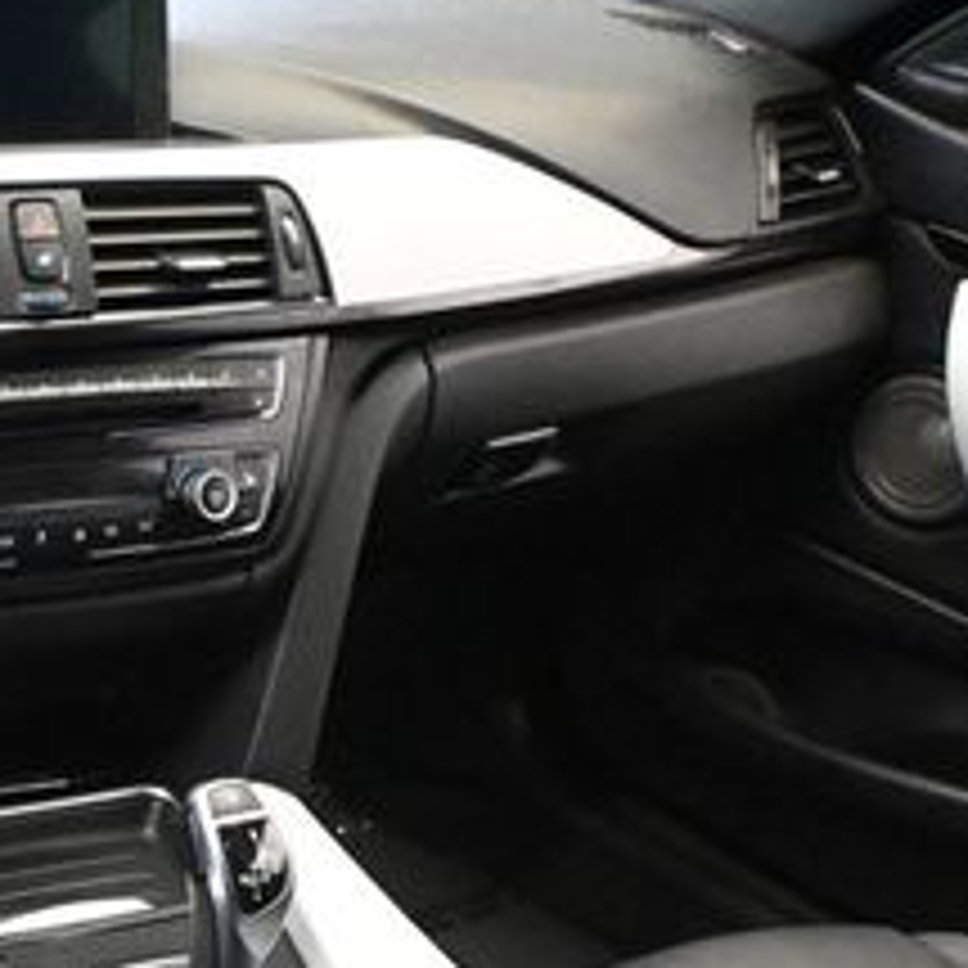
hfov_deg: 21.0
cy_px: 819
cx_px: -225
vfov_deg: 22.4
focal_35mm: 76
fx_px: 2404
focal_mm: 20
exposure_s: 1/60
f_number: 3.8
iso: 10000
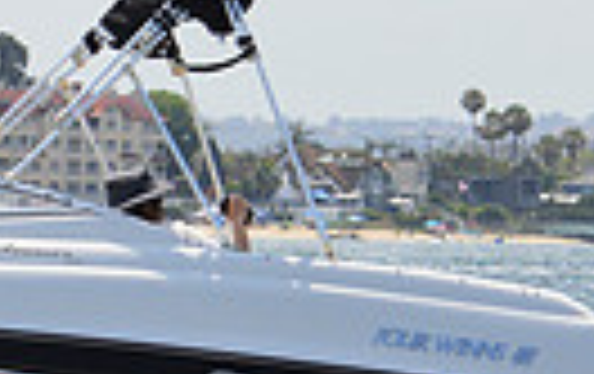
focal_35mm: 483
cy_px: -158
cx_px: -580
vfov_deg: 2.7
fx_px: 7832
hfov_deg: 4.3
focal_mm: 72
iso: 280
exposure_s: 1/500
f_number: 11
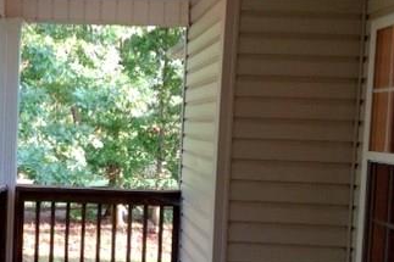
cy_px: 169
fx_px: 788
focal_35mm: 72
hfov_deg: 27.3
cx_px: 56
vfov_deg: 18.9
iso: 50
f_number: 2.4
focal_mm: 4.28
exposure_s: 1/40
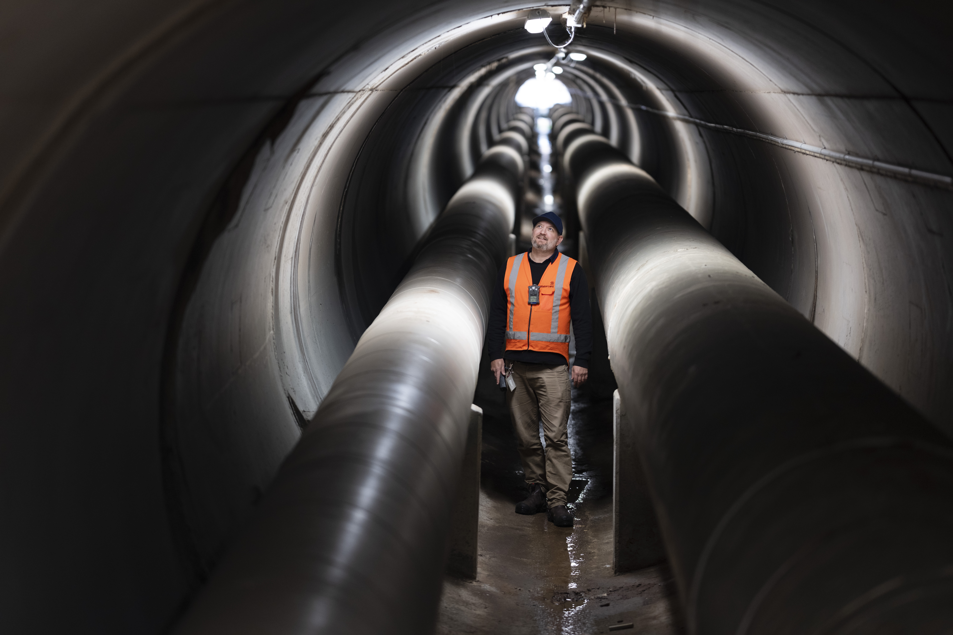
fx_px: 2991
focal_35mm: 113
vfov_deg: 12.1
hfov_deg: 18.1
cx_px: 476
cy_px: 318
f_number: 1.2
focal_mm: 75
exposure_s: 1/160
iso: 400
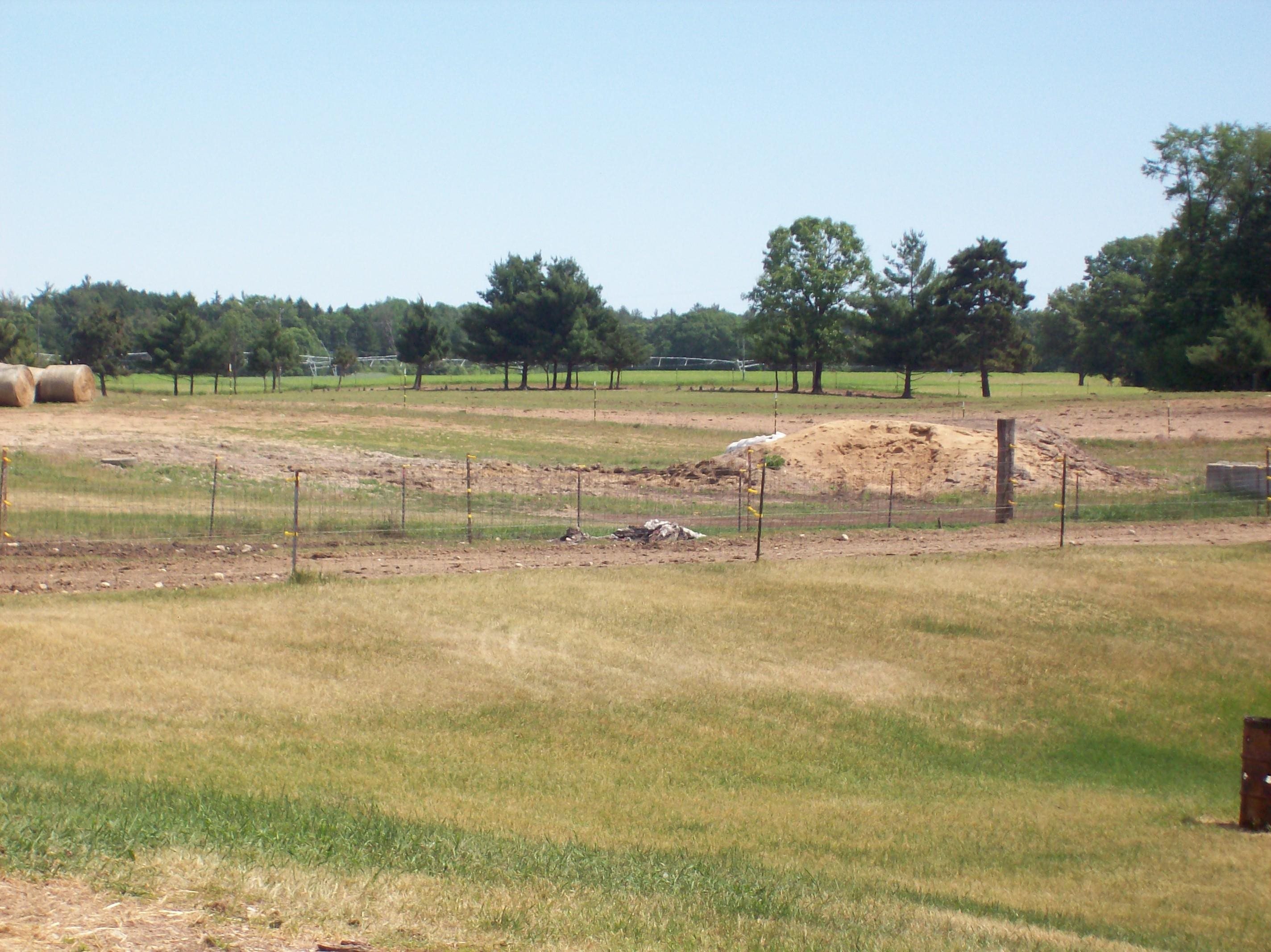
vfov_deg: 13.7
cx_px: 636
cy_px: 476
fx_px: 3964
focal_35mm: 108
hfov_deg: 18.2
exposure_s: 1/627
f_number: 4.8
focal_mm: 18
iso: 80
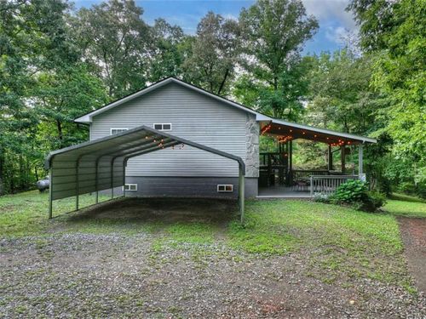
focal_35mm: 24
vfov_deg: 56.8
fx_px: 295
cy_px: 160
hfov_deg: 71.6
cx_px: 213
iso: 340
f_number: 2.8
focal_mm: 12.3
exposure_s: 1/1600
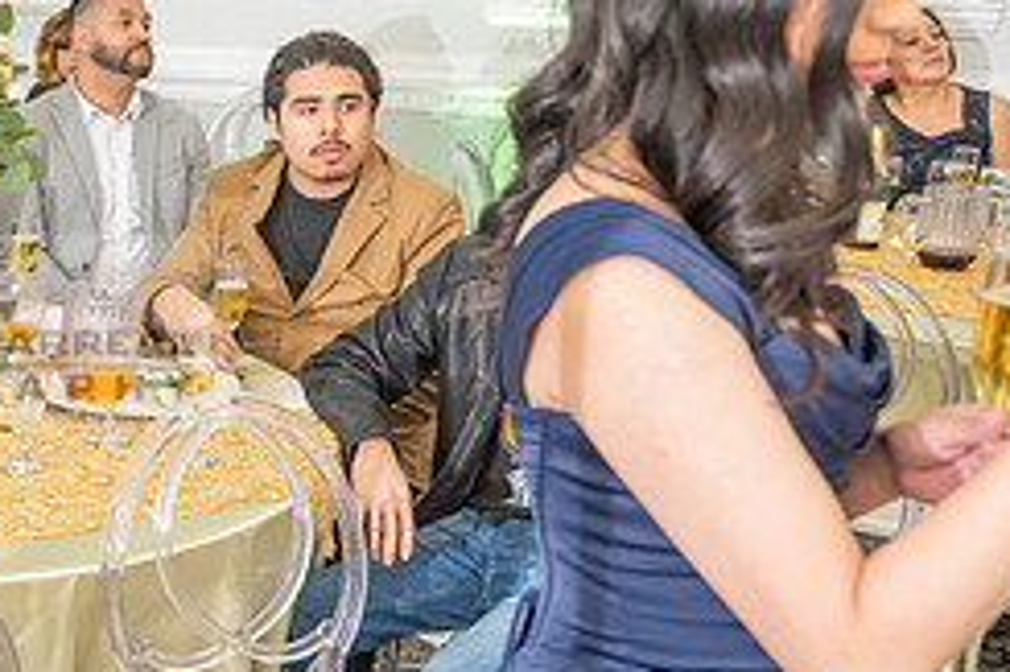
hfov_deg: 28.4
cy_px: 332
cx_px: -120
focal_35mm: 64
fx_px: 1794
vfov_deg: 21.2
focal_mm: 27
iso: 500
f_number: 3.5
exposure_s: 1/160
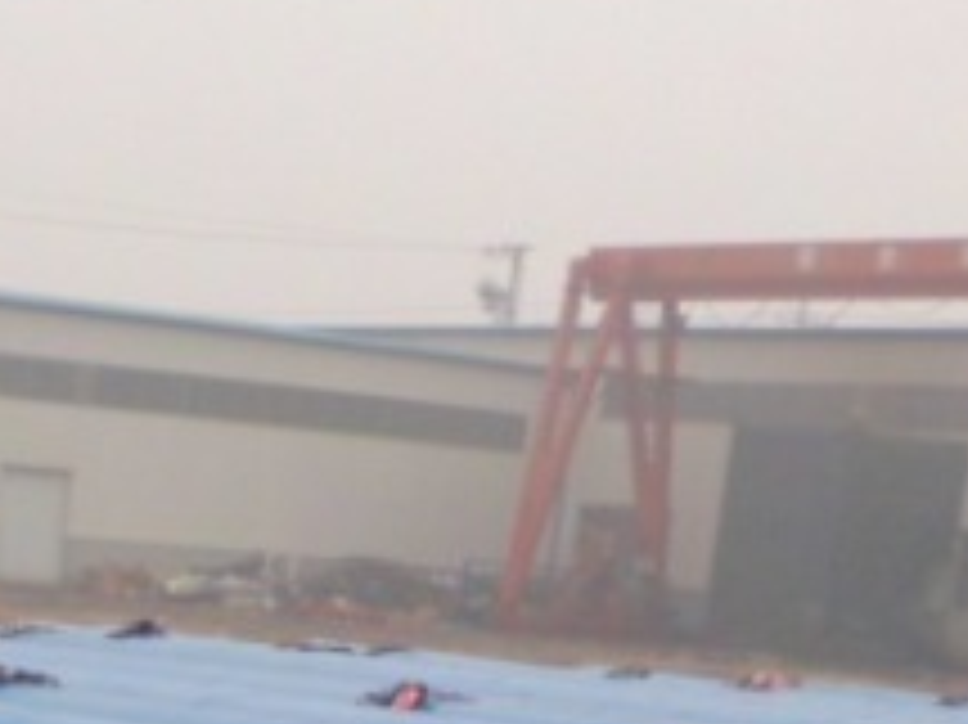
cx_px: -473
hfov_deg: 14.8
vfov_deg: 11.1
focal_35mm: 124
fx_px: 3466
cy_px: 1300
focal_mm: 4.6
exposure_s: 1/200
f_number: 3.2
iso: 100
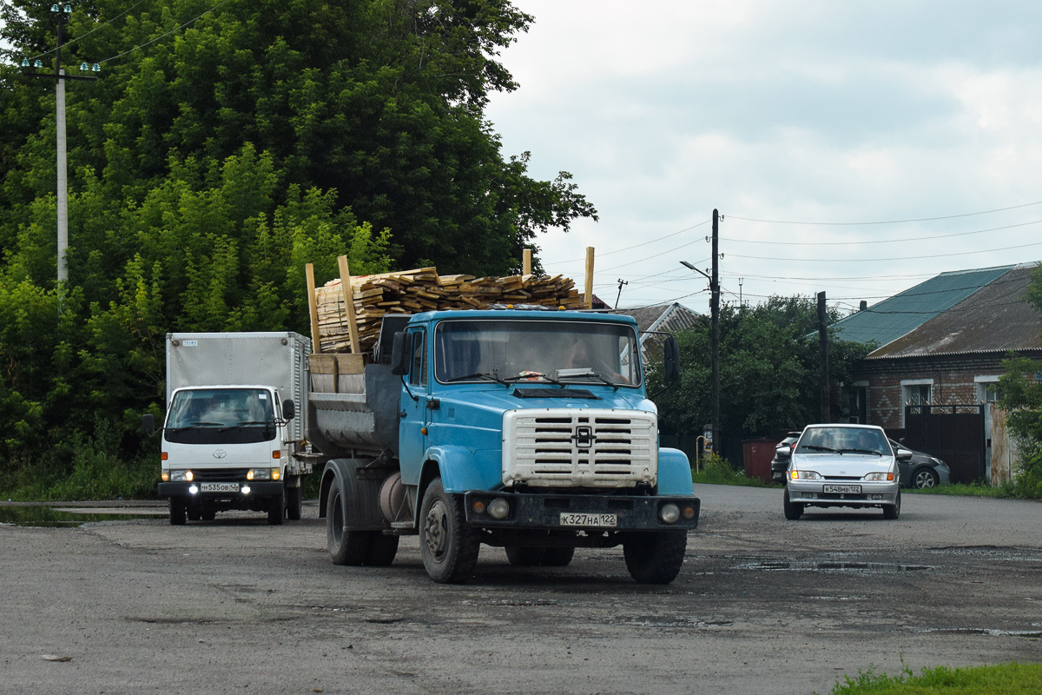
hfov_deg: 24.6
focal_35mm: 82
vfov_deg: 16.6
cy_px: 348
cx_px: 521
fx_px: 2388
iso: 400
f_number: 6.3
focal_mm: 55
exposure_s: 1/1250
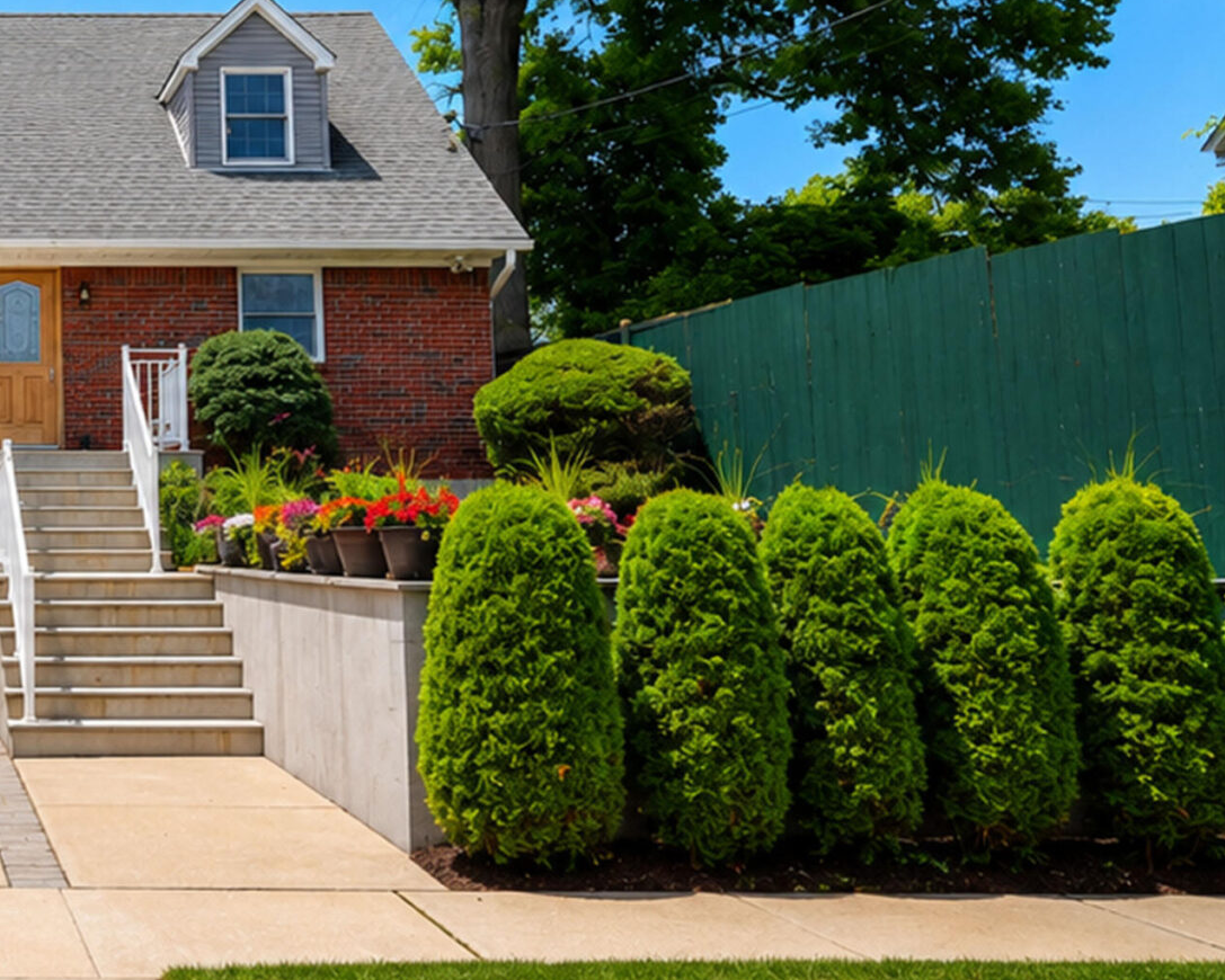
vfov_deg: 34.6
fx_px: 1523
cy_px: 199
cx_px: -117
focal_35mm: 42
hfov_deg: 37.0
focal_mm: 19
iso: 100
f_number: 7.1
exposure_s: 1/200
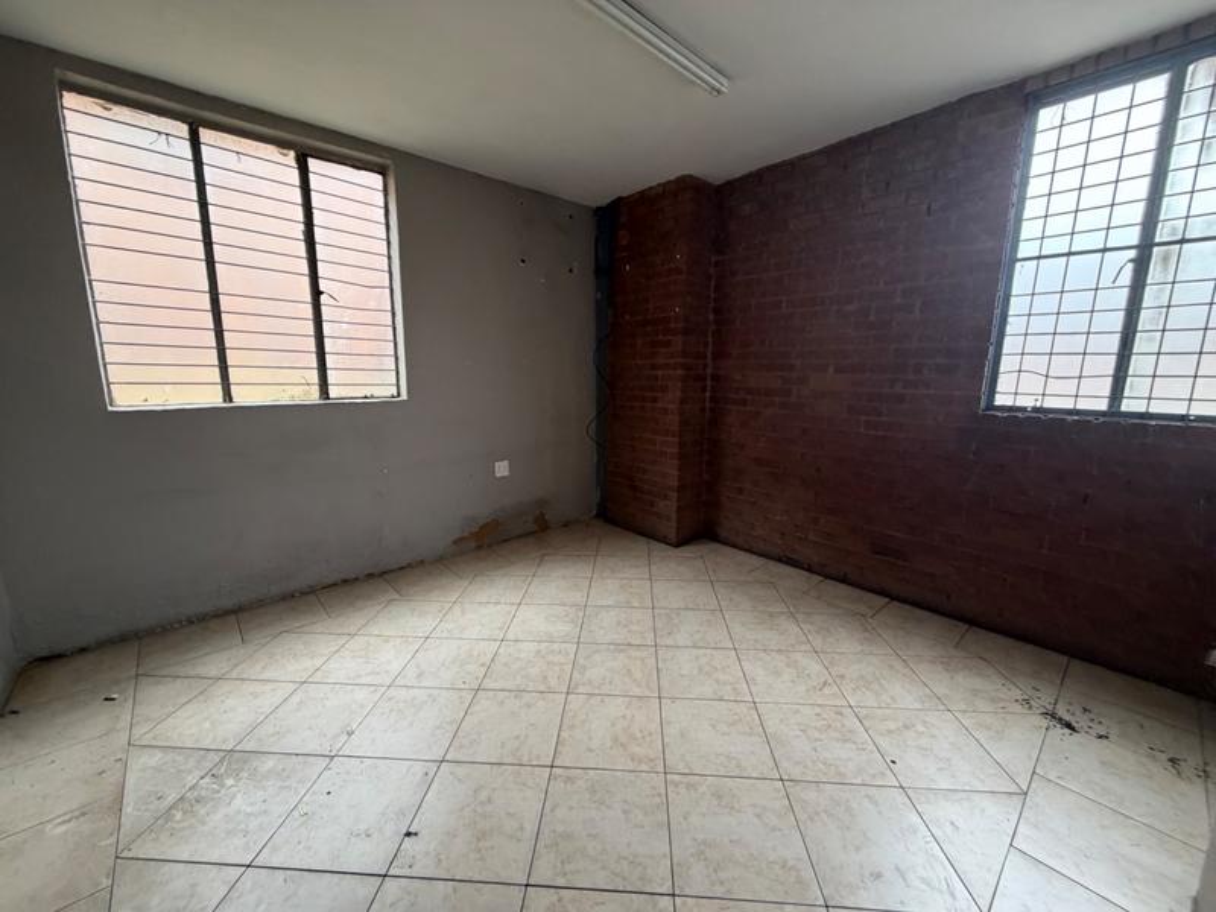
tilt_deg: -9.4
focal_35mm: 14
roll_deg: +1.5
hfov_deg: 102.1
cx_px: 608
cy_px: 456
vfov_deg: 85.7
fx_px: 492
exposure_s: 1/121
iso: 250
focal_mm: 2.22
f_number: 2.2
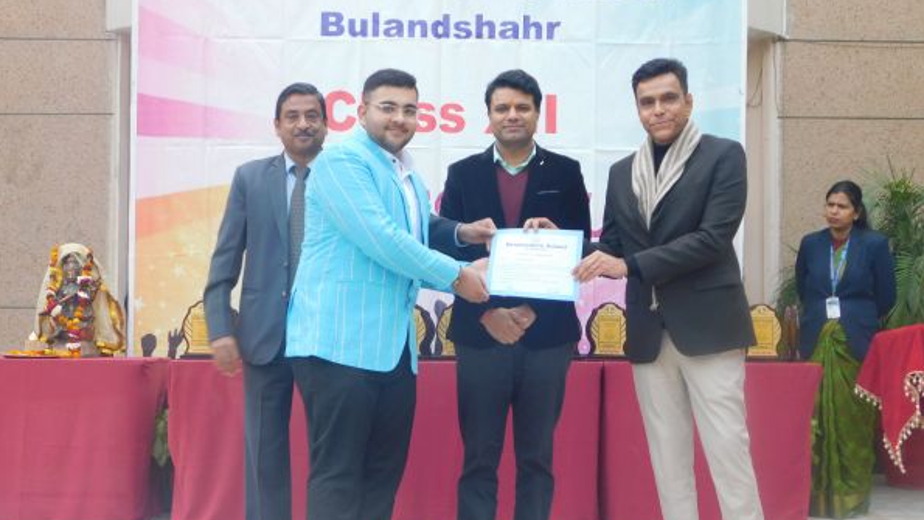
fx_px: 1372
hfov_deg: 37.2
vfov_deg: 21.5
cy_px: 293
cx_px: 460
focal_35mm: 56
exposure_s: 1/50
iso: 125
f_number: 3.8
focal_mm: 9
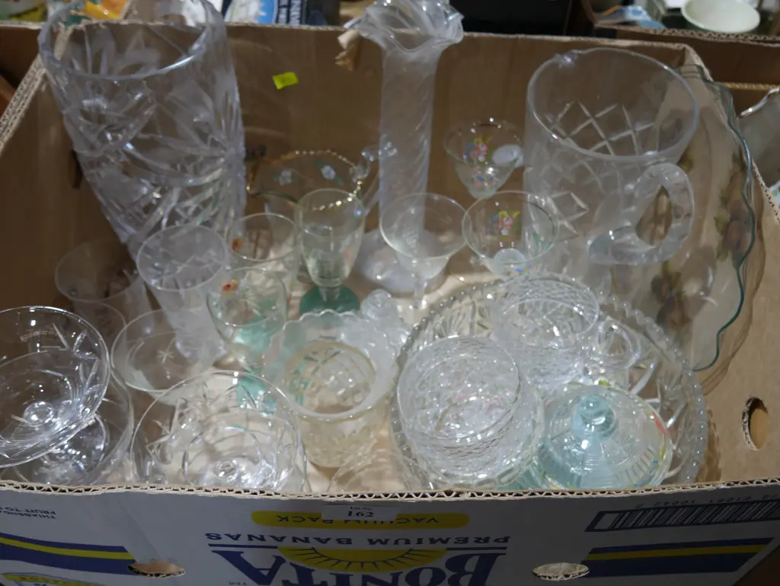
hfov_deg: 56.8
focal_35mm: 32
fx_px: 721
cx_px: 390
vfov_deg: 44.2
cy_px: 293
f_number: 3.6
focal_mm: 16
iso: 200
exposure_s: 1/60
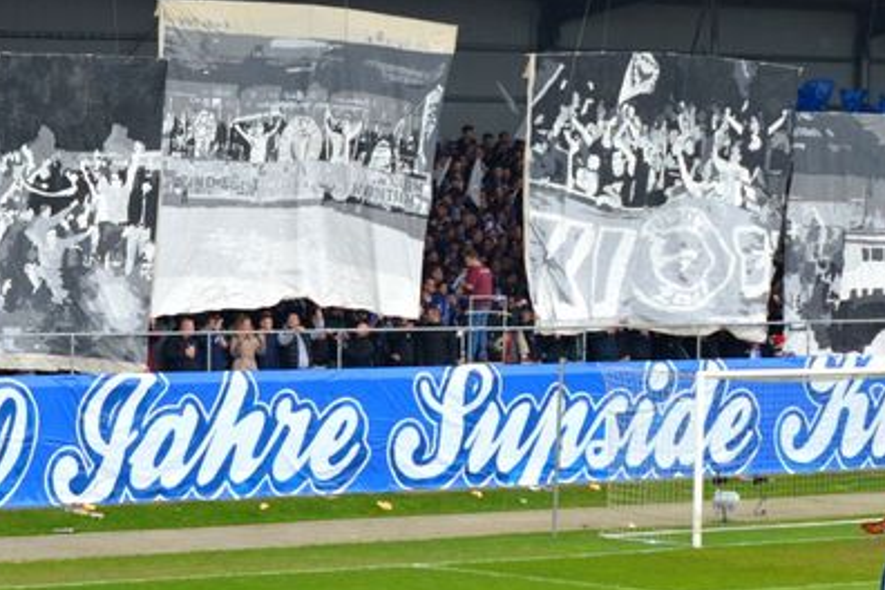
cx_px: 434
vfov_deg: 9.1
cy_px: 273
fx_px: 3712
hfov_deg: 13.6
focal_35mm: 151
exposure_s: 1/1250
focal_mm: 70
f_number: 5
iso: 800
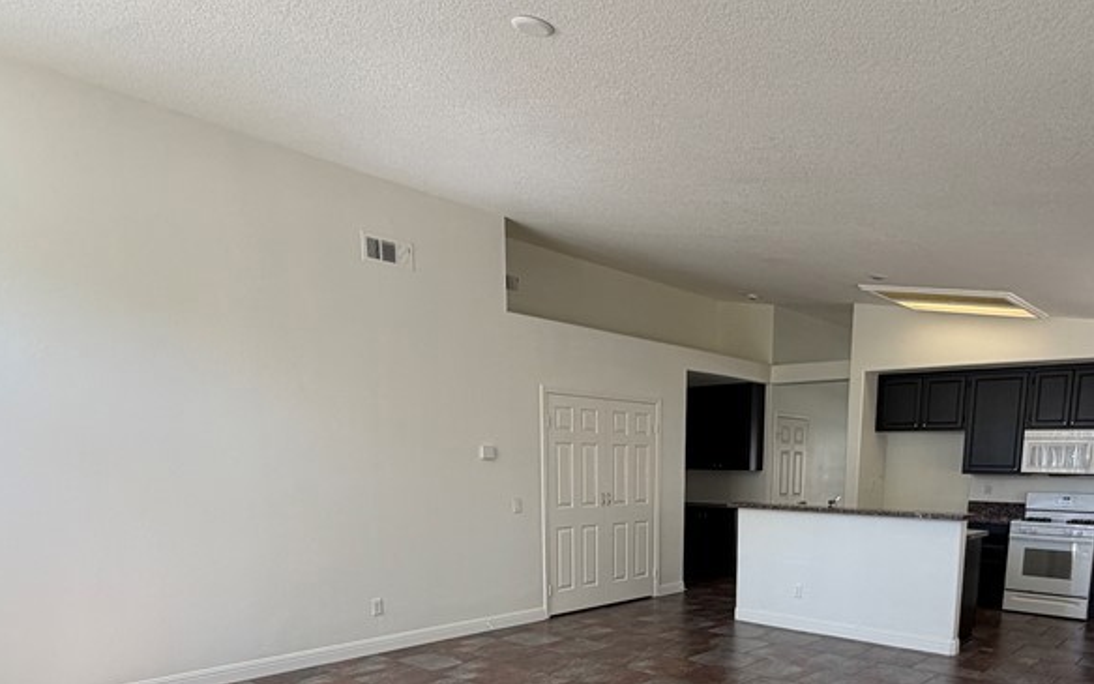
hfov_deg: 69.4
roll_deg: -1.1
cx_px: 678
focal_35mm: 26
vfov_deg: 44.0
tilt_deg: -9.6
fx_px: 775
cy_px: 598
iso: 125
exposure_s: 1/121
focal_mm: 2.22
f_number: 2.2
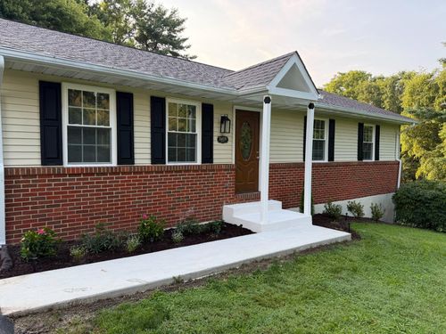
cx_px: 223
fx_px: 309
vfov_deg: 56.8
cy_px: 167
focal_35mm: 24
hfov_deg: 71.6
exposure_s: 1/504
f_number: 1.78
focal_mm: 6.76
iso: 80
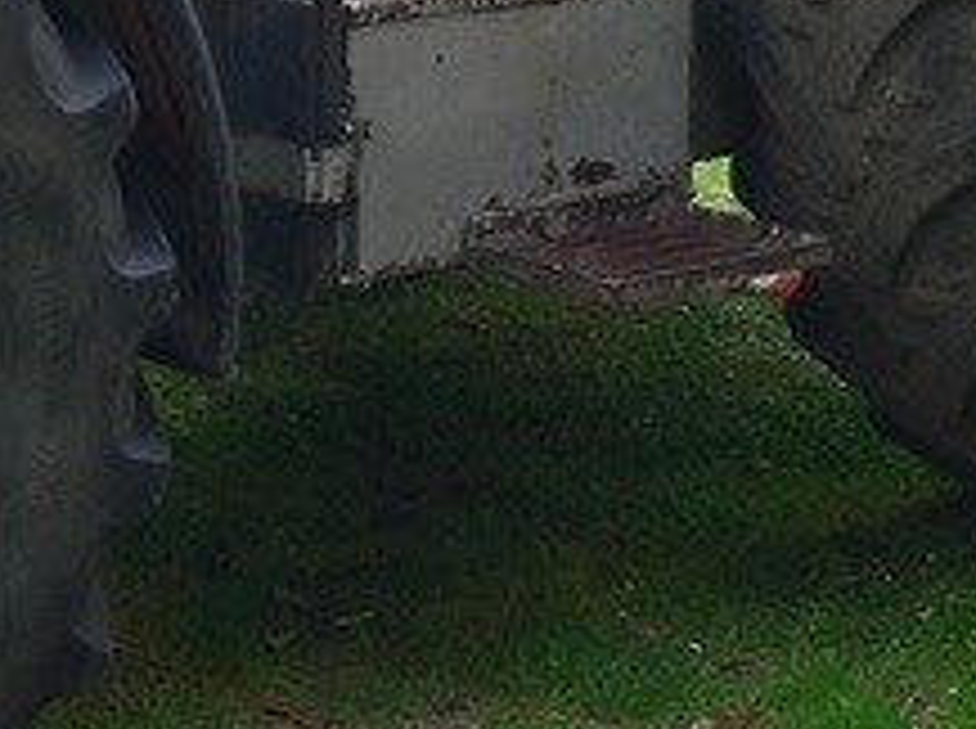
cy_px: -333
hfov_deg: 14.6
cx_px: -4
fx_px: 3744
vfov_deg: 10.7
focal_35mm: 133
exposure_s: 1/100
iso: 80
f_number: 2.8
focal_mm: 6
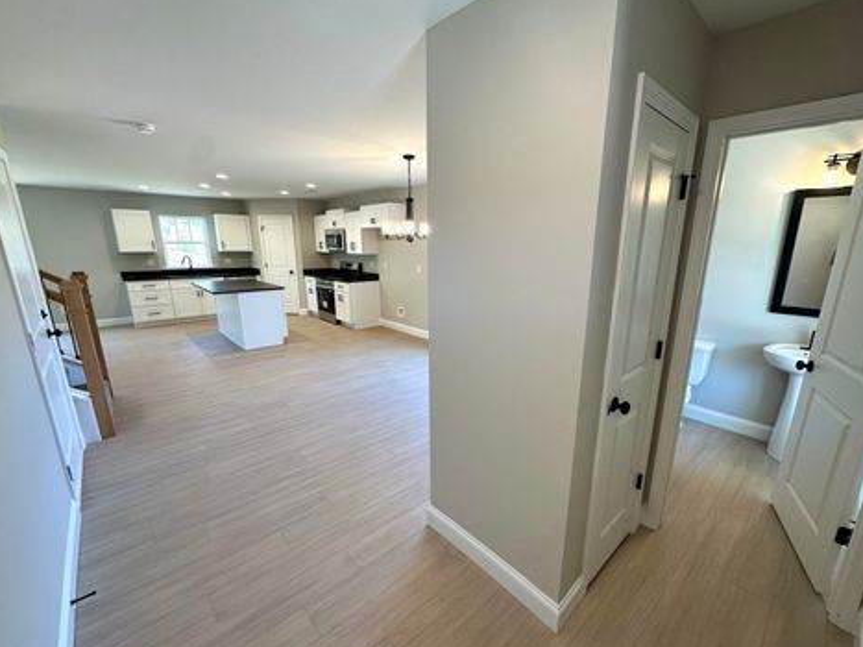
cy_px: 336
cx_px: 456
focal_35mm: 15
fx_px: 374
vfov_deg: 81.7
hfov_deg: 98.1
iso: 125
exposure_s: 1/120
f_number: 2.2
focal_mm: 2.22
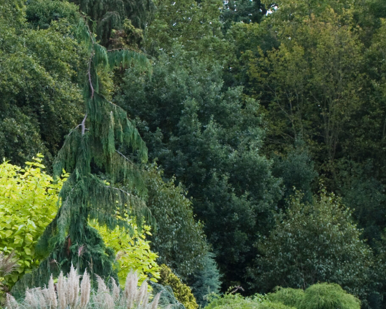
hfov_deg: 12.0
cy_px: 291
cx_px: -4
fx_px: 1816
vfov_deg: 9.7
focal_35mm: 159
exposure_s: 1/160
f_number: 10
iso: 400
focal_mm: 40
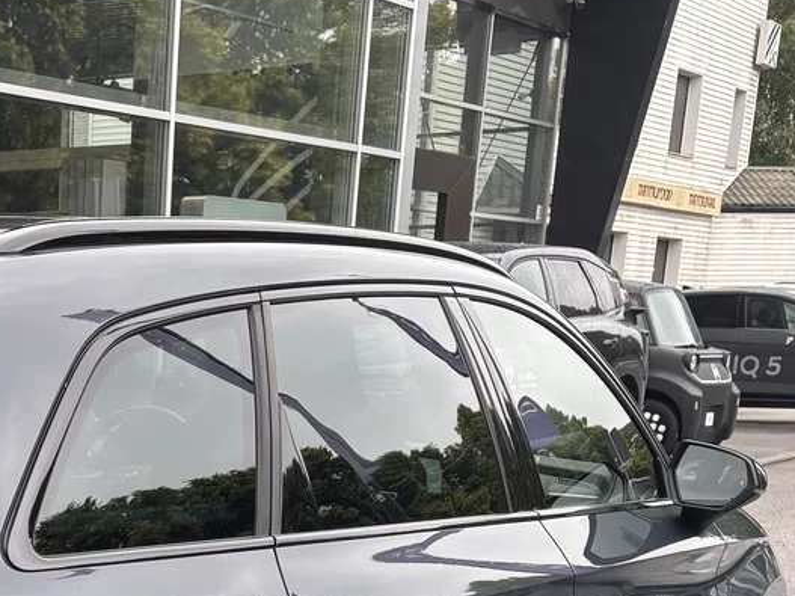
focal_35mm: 79
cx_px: -134
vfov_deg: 17.2
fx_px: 1814
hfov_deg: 22.9
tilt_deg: -16.6
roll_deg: +0.4
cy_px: 836
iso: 50
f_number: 1.6
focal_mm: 5.96
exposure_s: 1/376
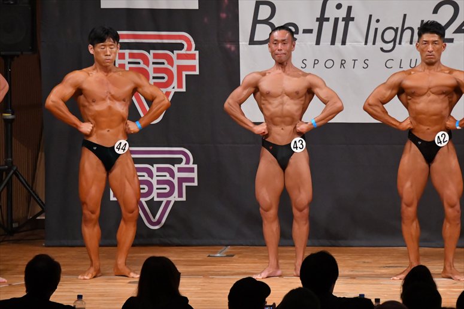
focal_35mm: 270
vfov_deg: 5.1
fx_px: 3478
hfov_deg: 7.6
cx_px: 232
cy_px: 154
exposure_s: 1/400
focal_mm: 180
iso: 7200
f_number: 5.6
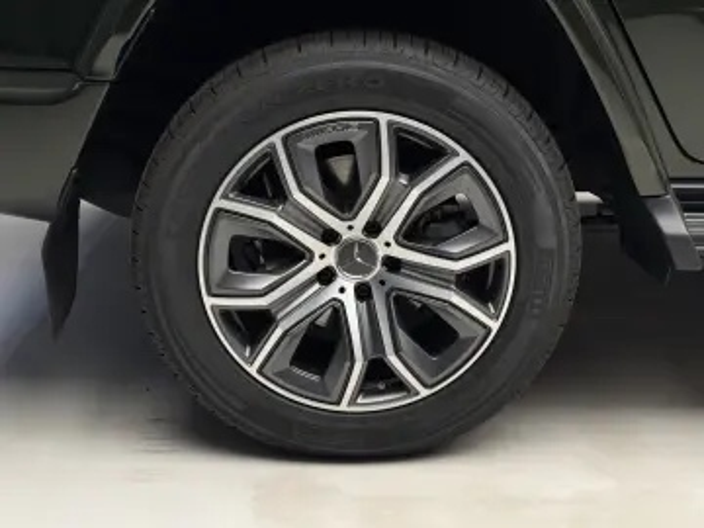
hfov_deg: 39.7
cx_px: 352
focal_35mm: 48
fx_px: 976
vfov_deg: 30.3
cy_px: 264
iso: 64
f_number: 1.78
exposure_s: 1/50
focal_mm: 6.76
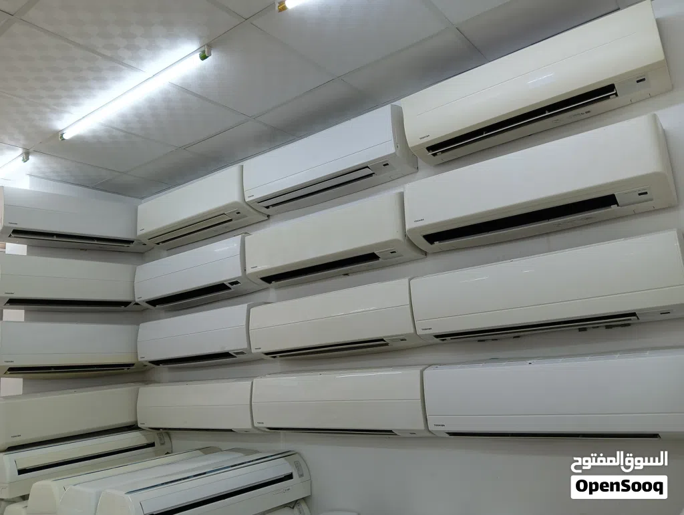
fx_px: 514
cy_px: 258
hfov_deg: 67.2
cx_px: 342
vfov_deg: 53.2
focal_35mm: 26
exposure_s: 1/100
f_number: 1.8
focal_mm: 4.05
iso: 160
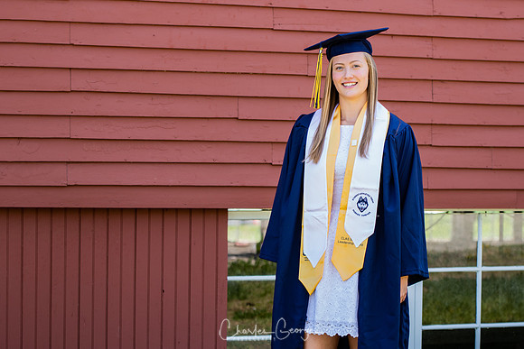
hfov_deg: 14.8
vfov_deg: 9.9
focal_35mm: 139
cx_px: 303
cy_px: 155
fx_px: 2019
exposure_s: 1/200
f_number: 2.8
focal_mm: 80
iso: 100
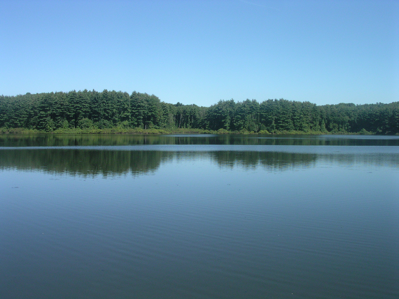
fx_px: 426
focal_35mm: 37
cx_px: 200
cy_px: 150
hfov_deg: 50.1
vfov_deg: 38.7
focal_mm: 5.6
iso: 141
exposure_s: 1/454
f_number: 4.5
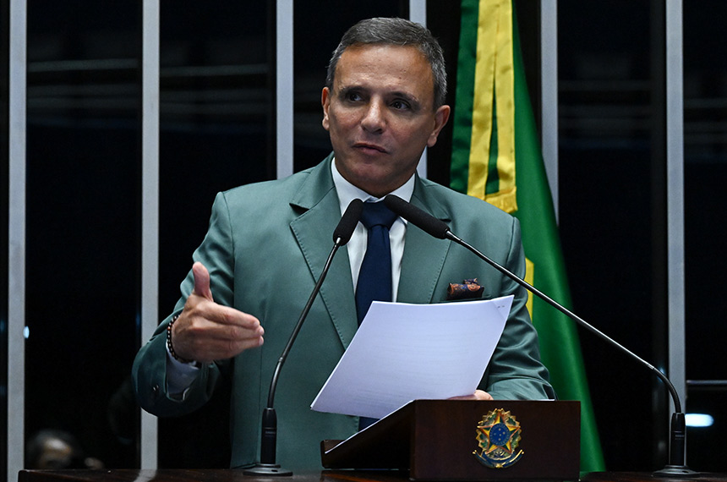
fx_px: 2983
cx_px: 364
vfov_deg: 9.2
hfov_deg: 13.9
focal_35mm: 148
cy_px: 241
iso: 4000
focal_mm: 99
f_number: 5
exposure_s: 1/160
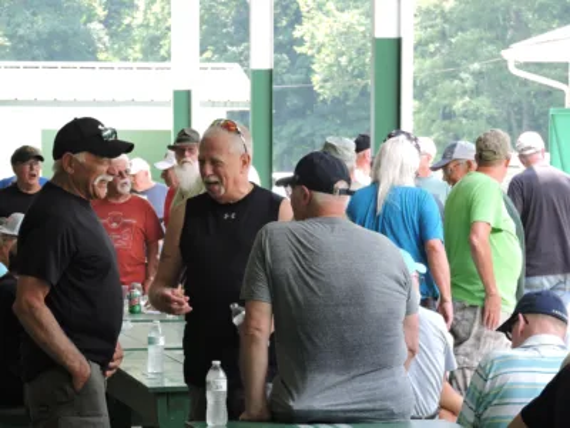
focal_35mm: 200
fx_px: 3293
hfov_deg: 9.9
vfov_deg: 7.4
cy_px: 214
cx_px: 285
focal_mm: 35.7
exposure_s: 1/125
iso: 320
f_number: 4.6
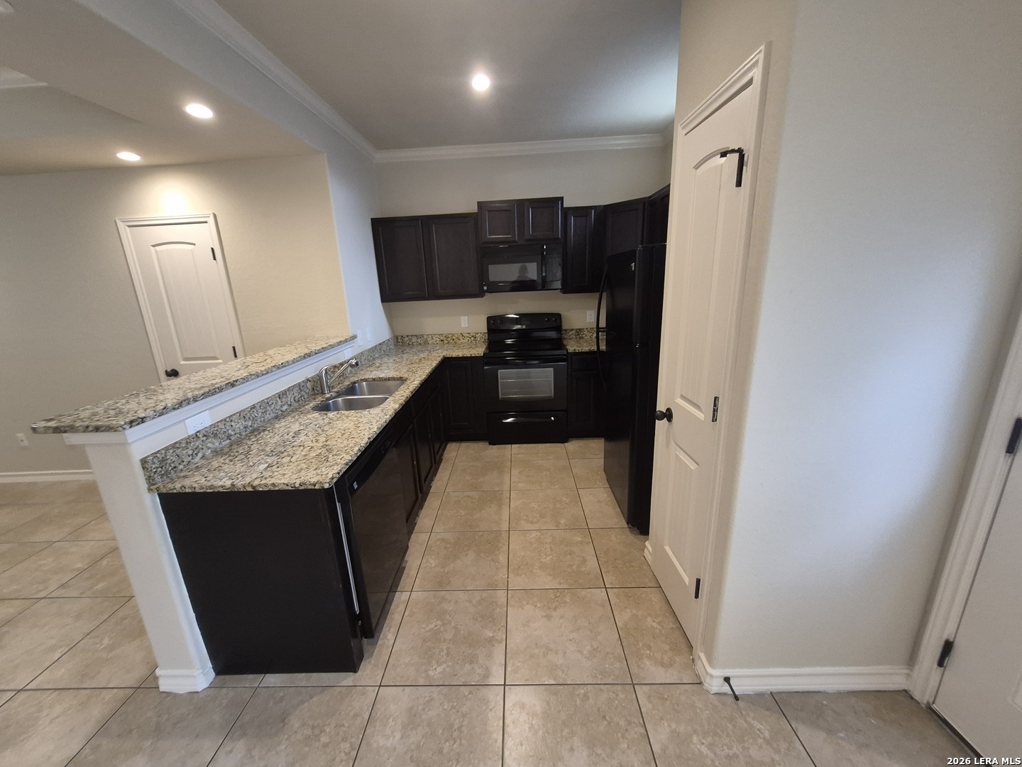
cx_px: 511
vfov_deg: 89.9
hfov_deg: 106.2
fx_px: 384
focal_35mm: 13
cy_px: 384
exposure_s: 1/60
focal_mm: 1.74
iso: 250
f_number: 2.2
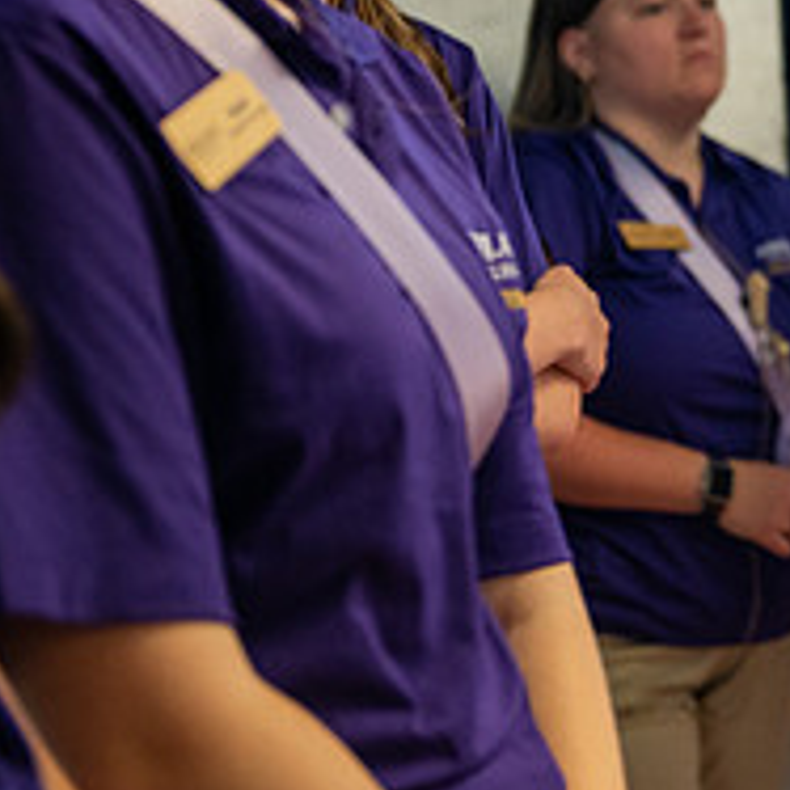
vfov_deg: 12.6
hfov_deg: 12.2
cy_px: -6
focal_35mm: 137
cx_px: 1149
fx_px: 3537
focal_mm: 52
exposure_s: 1/250
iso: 1000
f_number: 3.2
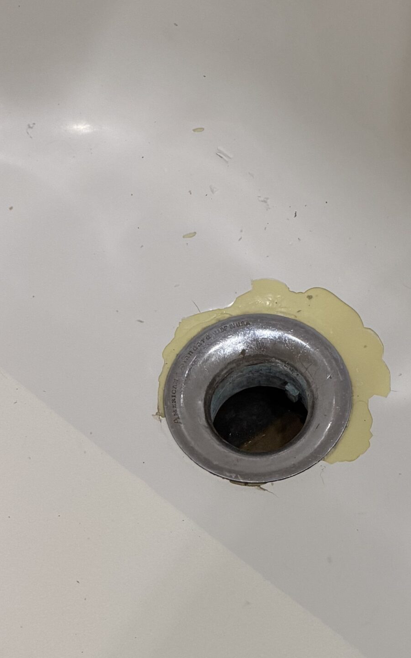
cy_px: 329
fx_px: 3389
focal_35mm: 189
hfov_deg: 6.9
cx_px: 292
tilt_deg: -61.9
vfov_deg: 11.1
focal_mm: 16.89
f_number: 2.8
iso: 320
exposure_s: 1/120
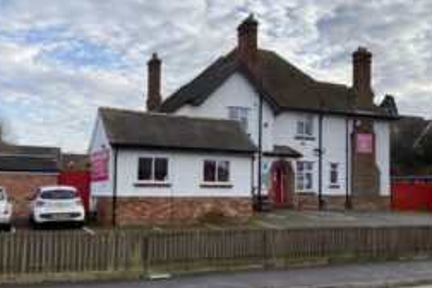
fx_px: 516
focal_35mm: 43
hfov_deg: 44.7
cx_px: 290
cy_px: 171
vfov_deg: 31.1
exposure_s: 1/1412
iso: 32
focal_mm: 4.25
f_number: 1.8
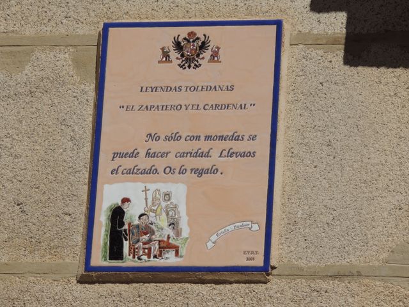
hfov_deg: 9.9
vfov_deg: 7.4
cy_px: 154
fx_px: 2363
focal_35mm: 200
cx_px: 204
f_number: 5.1
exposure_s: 1/1250
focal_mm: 35.6
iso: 100
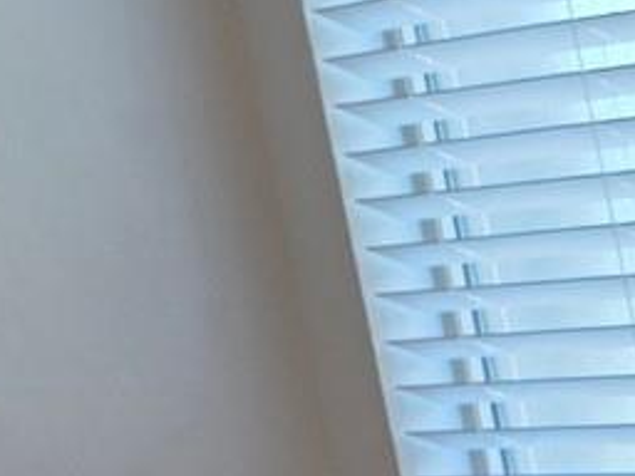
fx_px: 3375
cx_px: 1989
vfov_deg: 8.0
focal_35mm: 184
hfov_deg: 8.7
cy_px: 496
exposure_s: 1/120
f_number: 1.7
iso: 40
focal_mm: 6.3
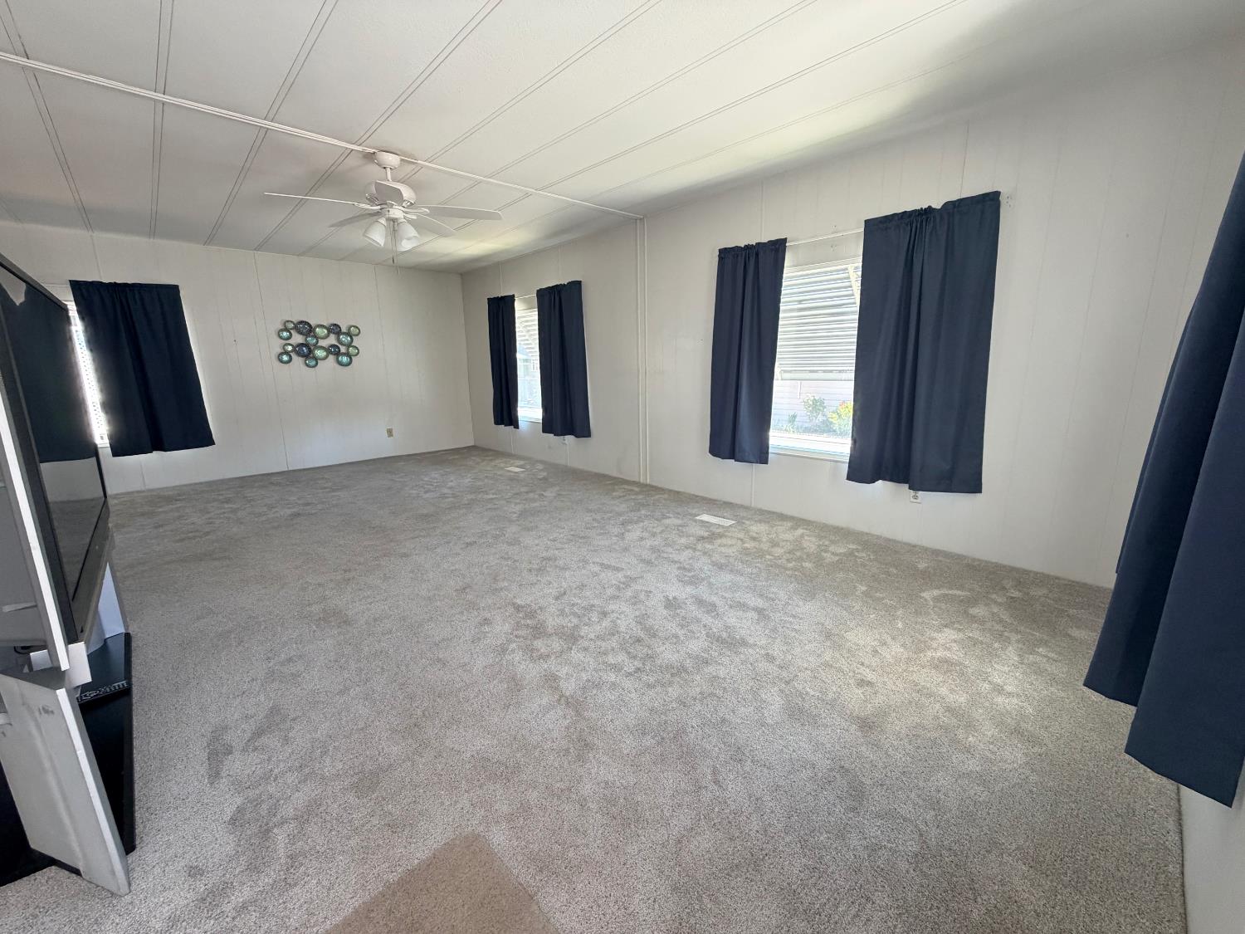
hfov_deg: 102.1
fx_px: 504
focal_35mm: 14
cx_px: 622
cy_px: 467
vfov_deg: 85.7
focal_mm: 2.22
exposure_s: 1/121
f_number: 2.2
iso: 320
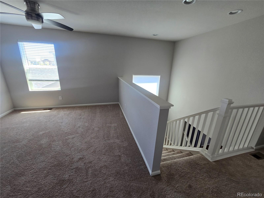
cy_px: 99
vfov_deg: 89.9
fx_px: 99
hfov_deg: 106.2
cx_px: 132
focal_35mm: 13
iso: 100
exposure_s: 1/60
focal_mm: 2.2
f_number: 2.2
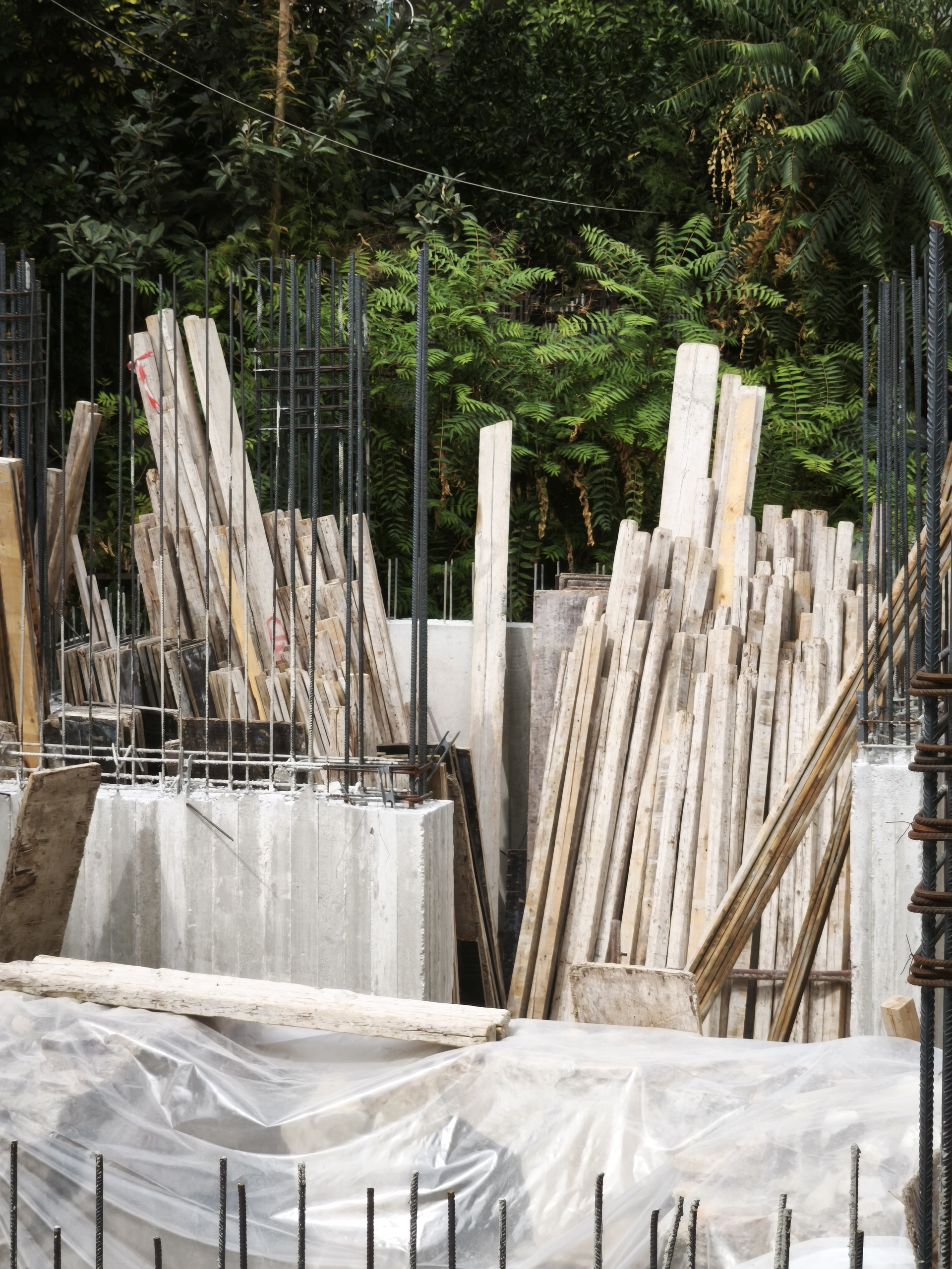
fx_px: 3667
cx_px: 476
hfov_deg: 14.8
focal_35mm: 100
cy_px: 634
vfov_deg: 19.6
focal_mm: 7.1
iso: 50
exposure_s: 1/265
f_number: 1.9
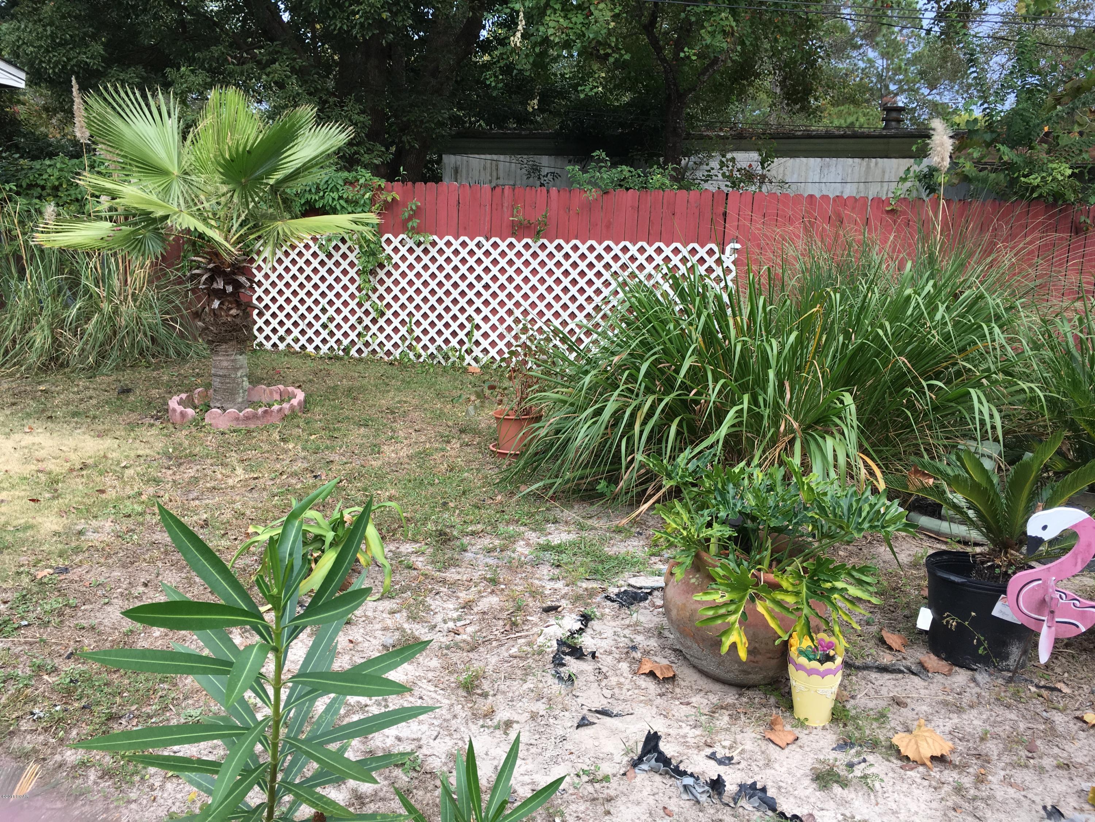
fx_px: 917
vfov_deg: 48.2
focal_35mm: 29
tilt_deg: -11.4
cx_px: 548
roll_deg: -1.7
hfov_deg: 61.7
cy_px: 411
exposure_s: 1/210
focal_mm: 4.15
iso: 25
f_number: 2.2
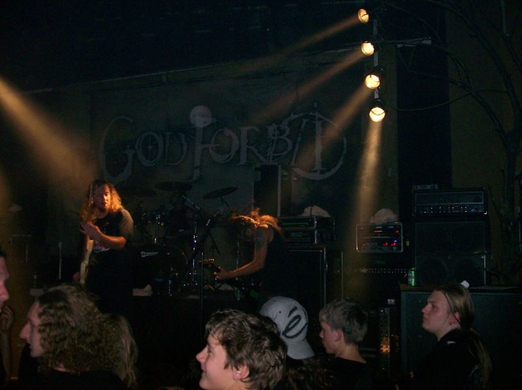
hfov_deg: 51.4
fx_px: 542
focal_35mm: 36
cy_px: 195
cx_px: 261
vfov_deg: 39.6
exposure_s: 1/64
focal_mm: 6
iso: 140
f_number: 2.7
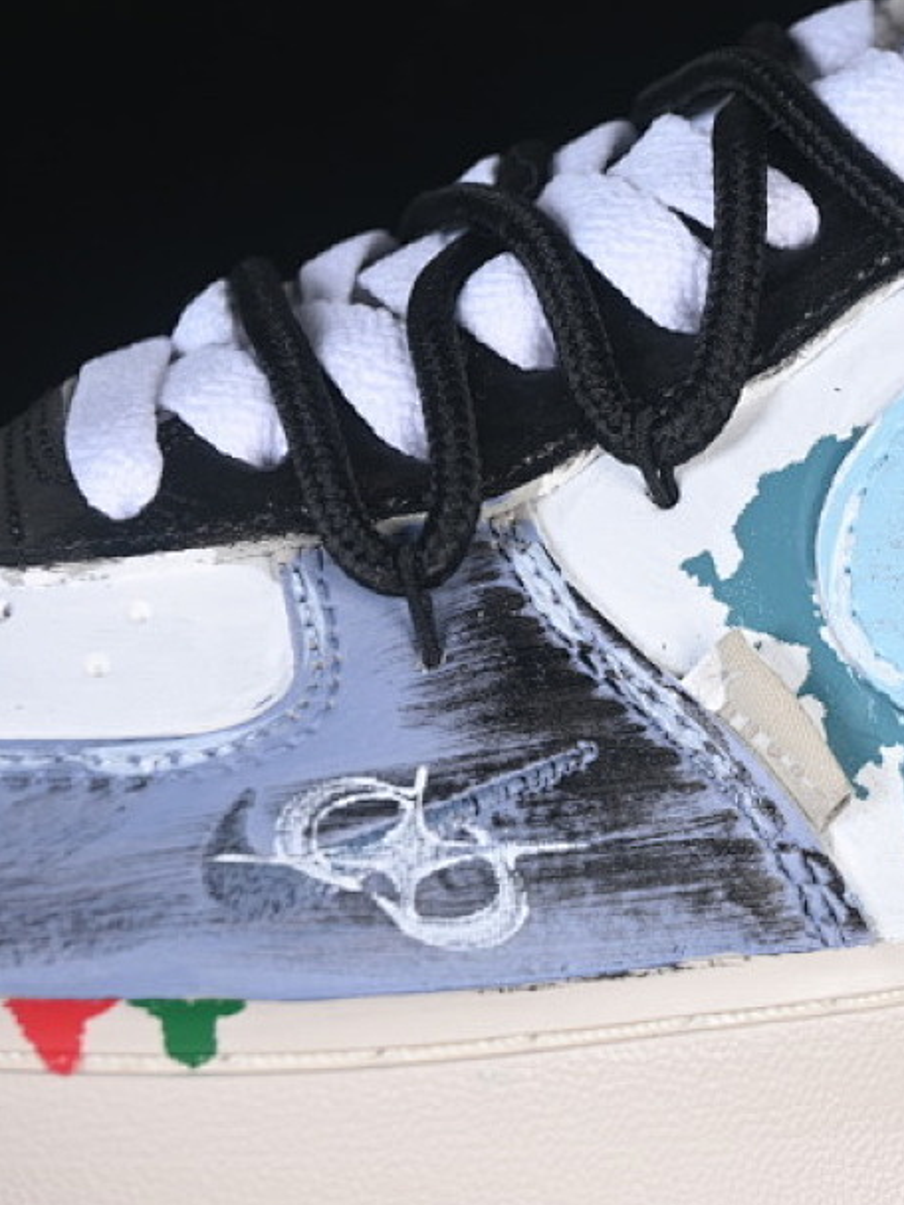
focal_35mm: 128
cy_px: 599
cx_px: 1035
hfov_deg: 11.4
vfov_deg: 15.4
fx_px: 4457
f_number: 6.3
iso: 160
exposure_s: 1/60
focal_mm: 50
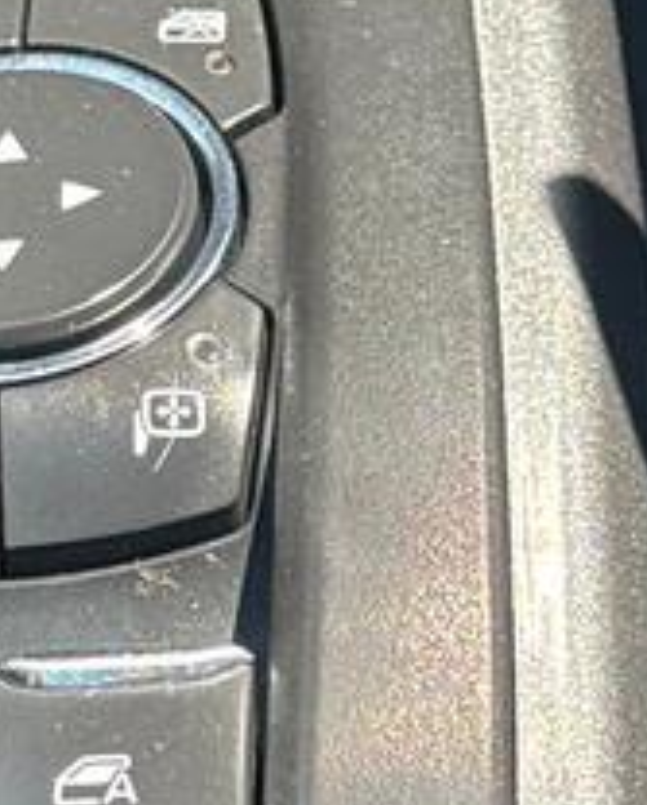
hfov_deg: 7.2
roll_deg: +18.1
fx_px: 5159
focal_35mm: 216
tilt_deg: -42.4
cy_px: 74
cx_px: 77
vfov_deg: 8.9
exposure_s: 1/223
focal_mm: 6.76
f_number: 1.78
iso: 64
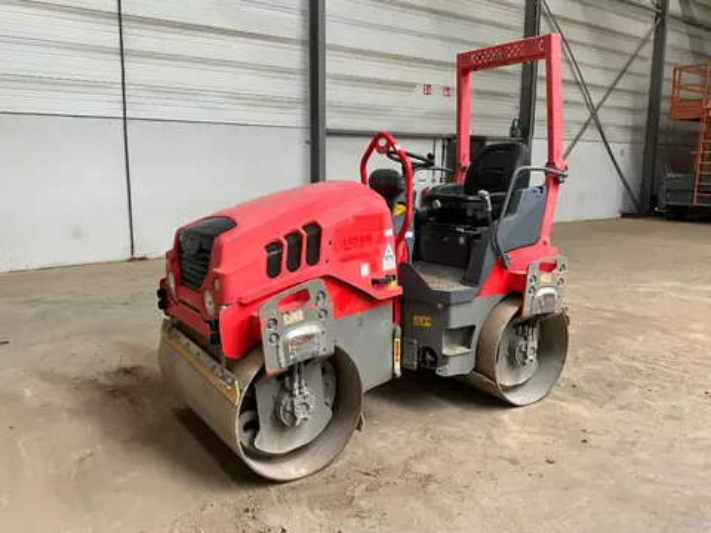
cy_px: 266
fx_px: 596
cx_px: 356
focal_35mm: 29
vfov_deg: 48.2
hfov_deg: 61.7
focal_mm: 3
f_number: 1.8
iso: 64
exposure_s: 1/63
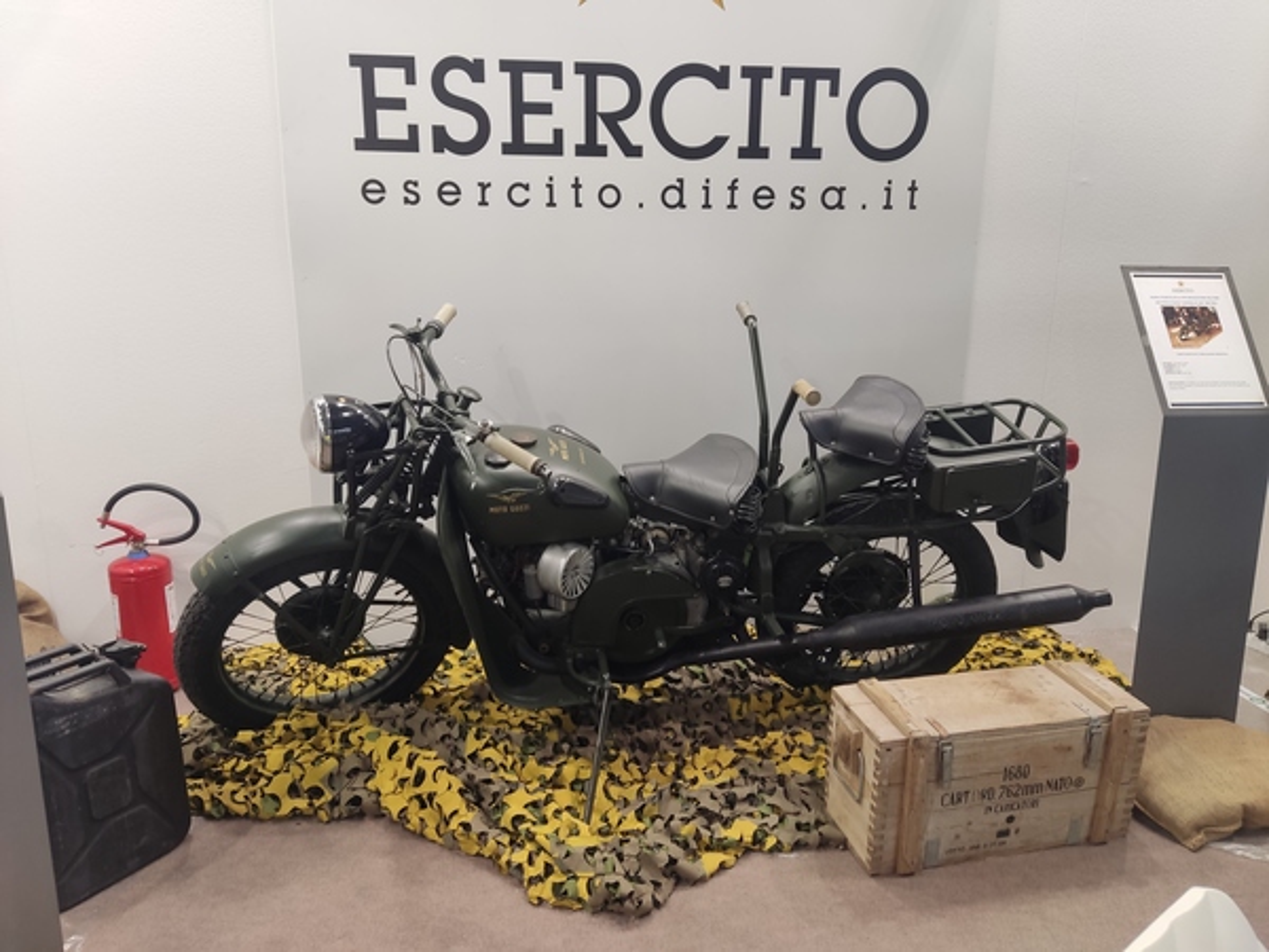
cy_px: 476
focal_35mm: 25
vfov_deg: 54.9
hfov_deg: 69.4
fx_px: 916
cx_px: 634
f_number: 1.79
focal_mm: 4.71
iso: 110
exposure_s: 1/50
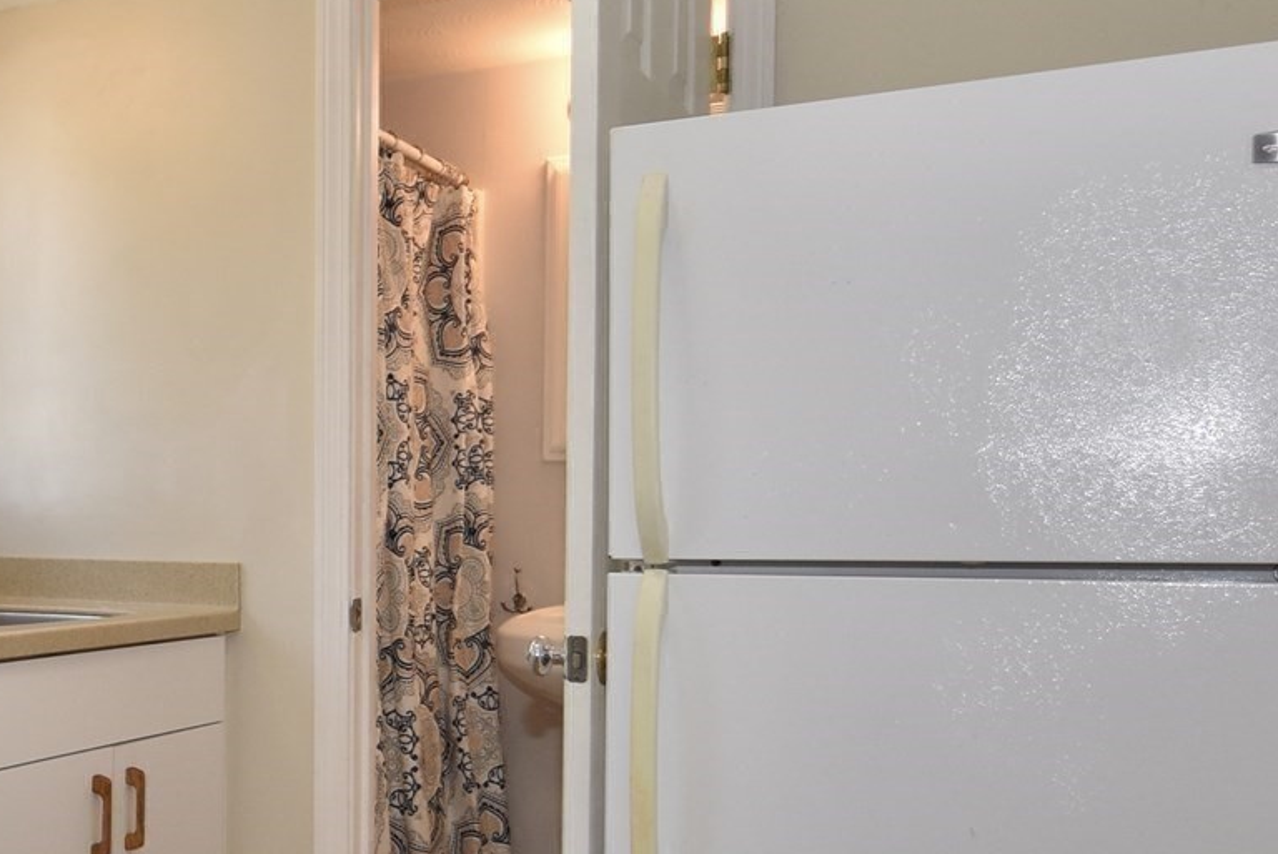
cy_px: 540
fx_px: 1421
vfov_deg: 33.3
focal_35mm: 40
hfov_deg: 46.4
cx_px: 296
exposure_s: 1/80
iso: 200
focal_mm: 10
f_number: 4.5
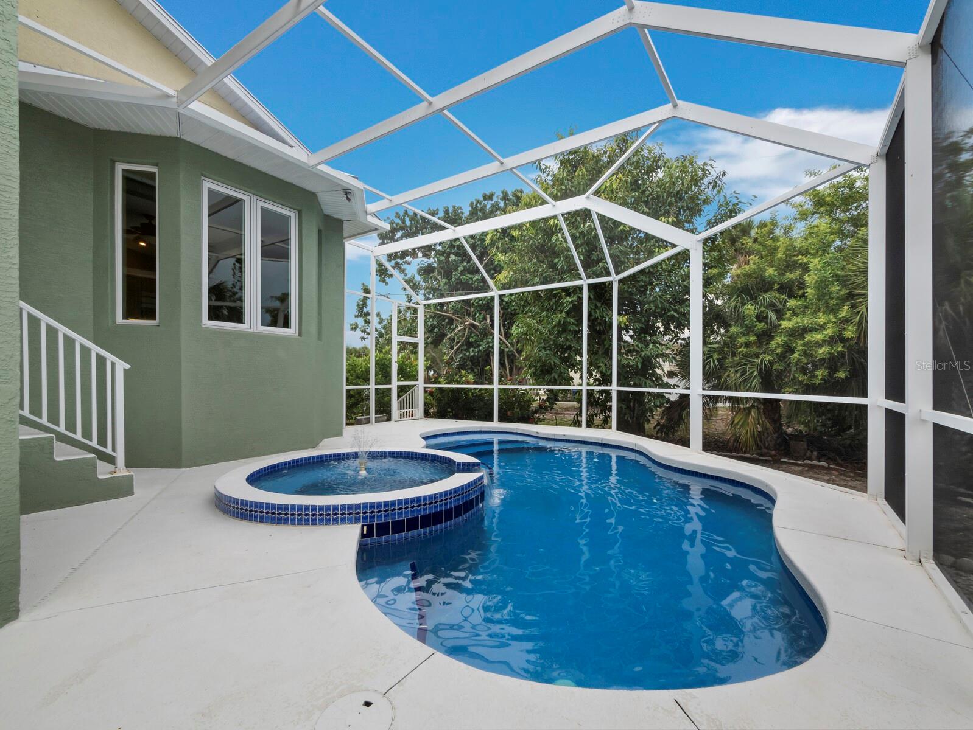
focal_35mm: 14
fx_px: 394
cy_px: 365
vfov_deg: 85.7
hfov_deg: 102.0
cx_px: 486
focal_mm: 7
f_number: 11
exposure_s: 1/100
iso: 400
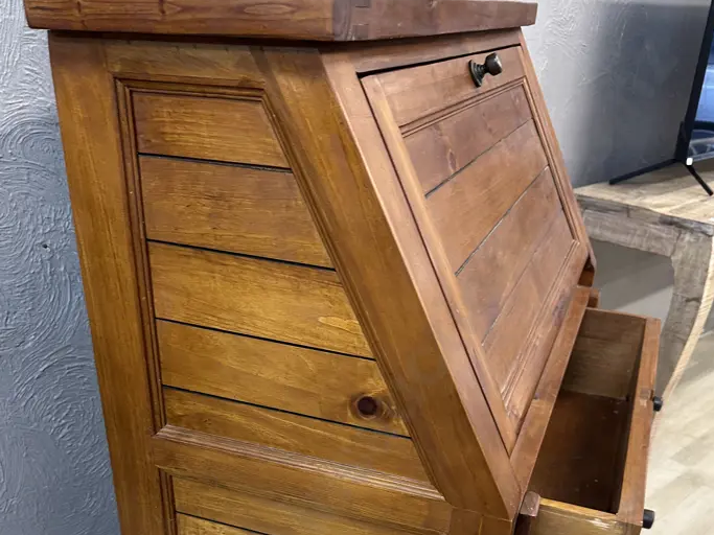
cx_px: 343
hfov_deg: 51.3
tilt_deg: -28.1
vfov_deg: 37.2
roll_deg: -3.8
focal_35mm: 36
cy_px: 476
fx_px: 742
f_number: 1.78
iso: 200
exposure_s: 1/50
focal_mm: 6.86
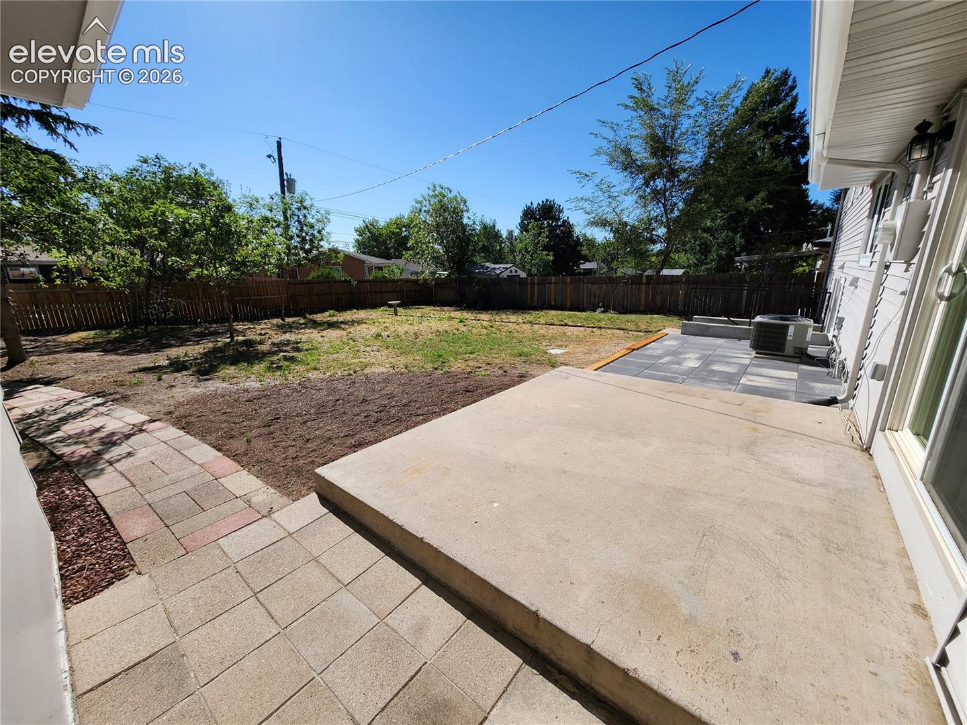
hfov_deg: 106.2
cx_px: 484
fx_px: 363
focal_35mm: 13
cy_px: 362
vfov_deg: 89.9
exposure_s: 1/1380
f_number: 2.2
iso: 32
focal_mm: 1.74
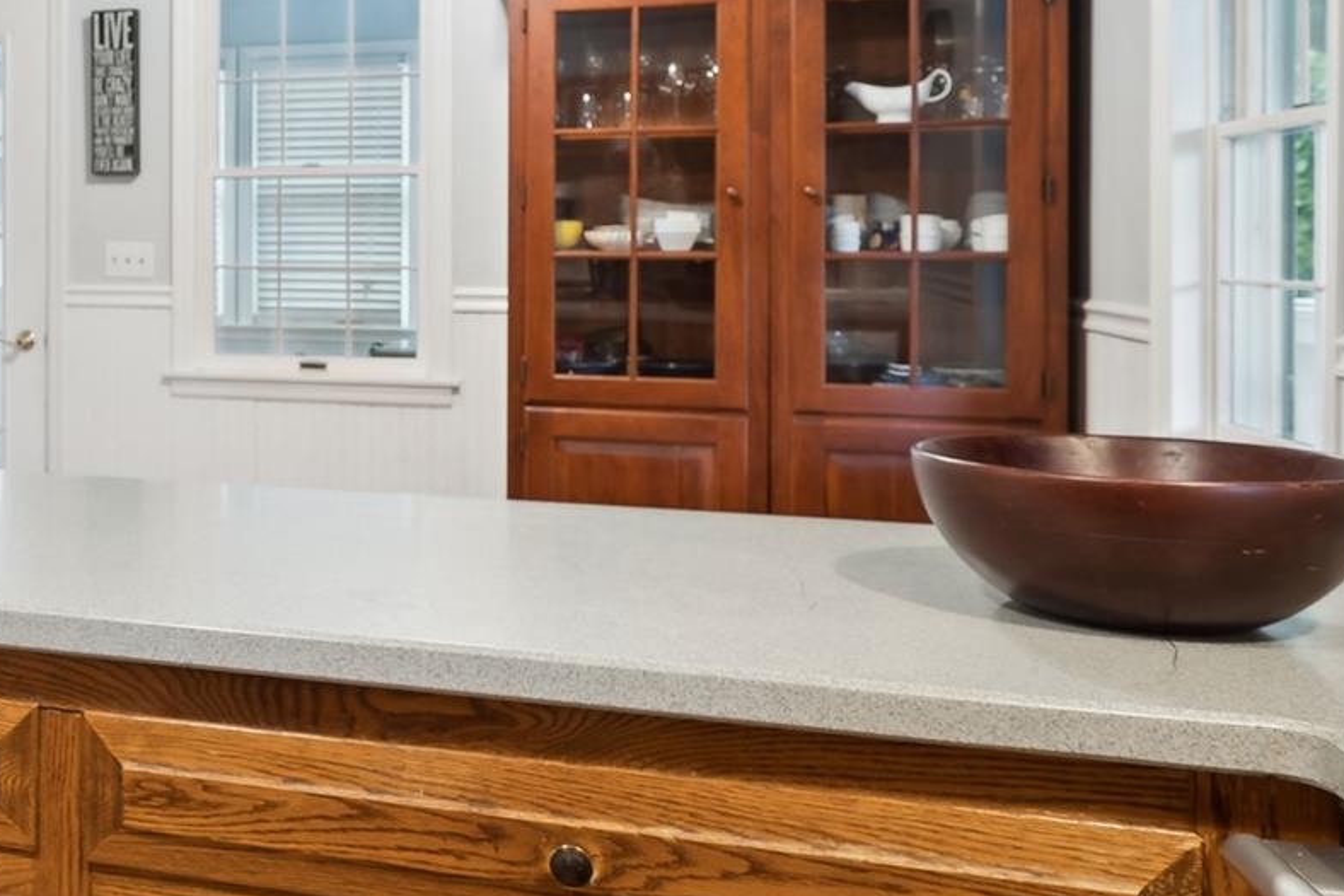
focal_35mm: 39
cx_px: 2
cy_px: 262
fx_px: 1456
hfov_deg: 42.7
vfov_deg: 33.7
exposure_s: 1/2.5
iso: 200
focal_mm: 15
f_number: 8
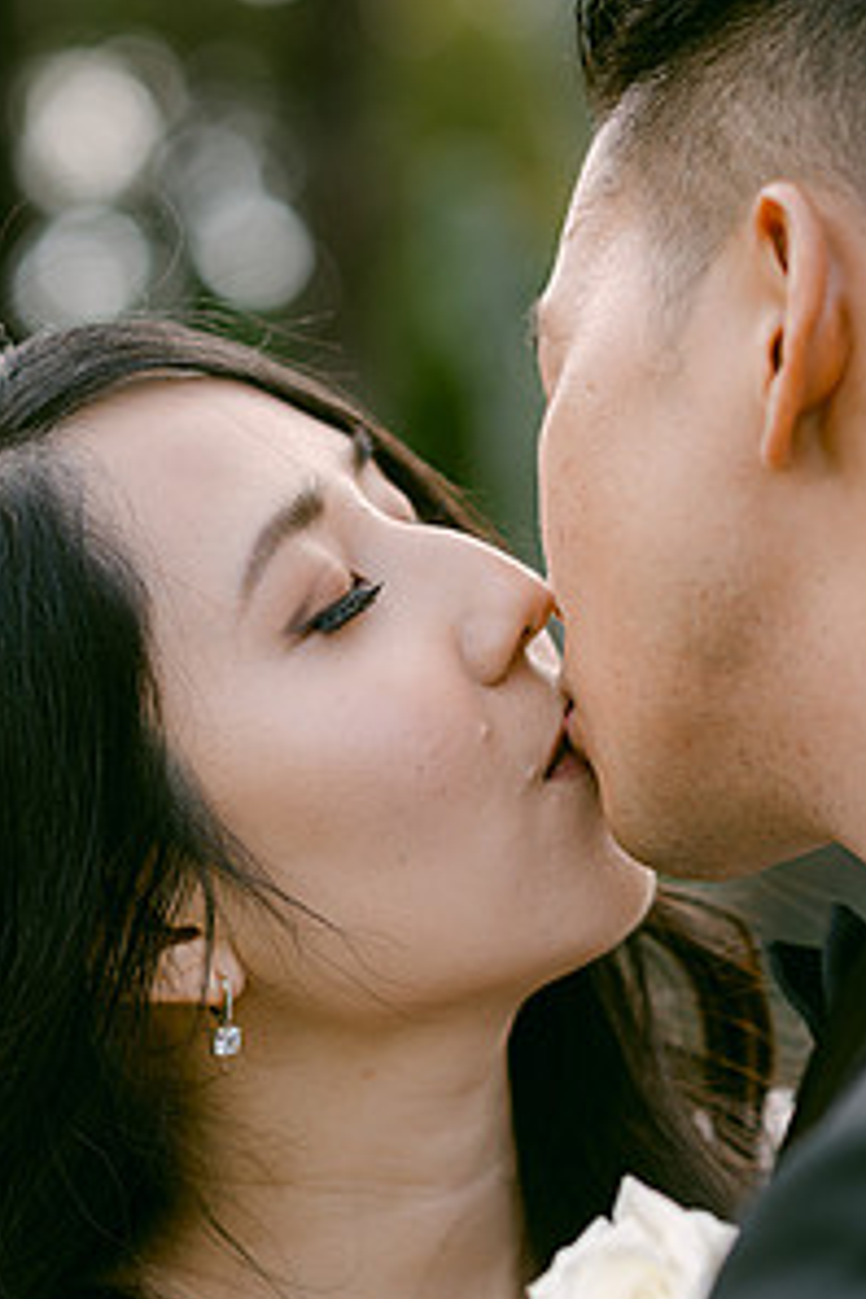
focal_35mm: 129
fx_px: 4654
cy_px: 945
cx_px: 367
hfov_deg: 10.6
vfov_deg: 15.8
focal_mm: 85
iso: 100
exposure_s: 1/400
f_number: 2.8
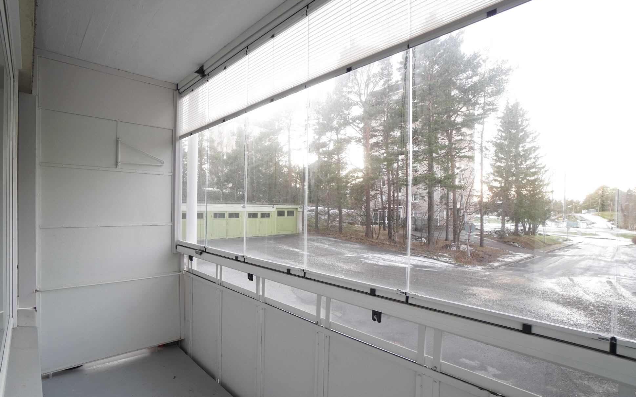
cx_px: 312
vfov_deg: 67.9
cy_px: 216
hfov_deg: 94.3
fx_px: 295
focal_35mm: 17
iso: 500
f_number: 4.5
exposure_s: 1/25
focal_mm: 10
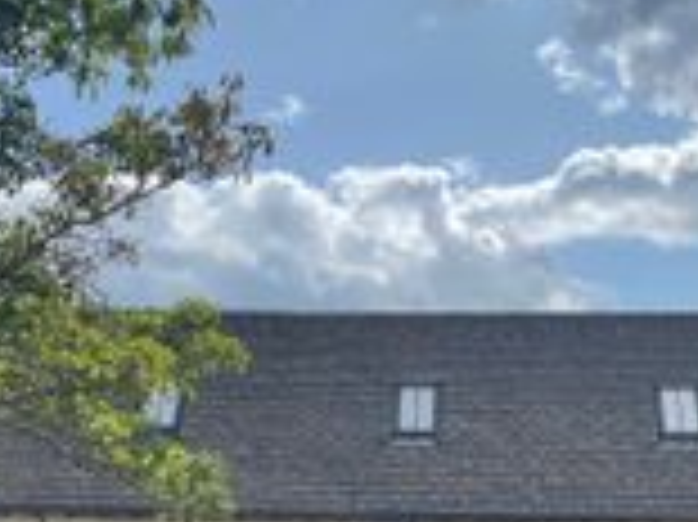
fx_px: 1350
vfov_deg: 20.3
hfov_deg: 29.0
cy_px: 648
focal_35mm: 67
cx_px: 365
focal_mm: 4.2
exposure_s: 1/3610
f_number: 1.6
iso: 32
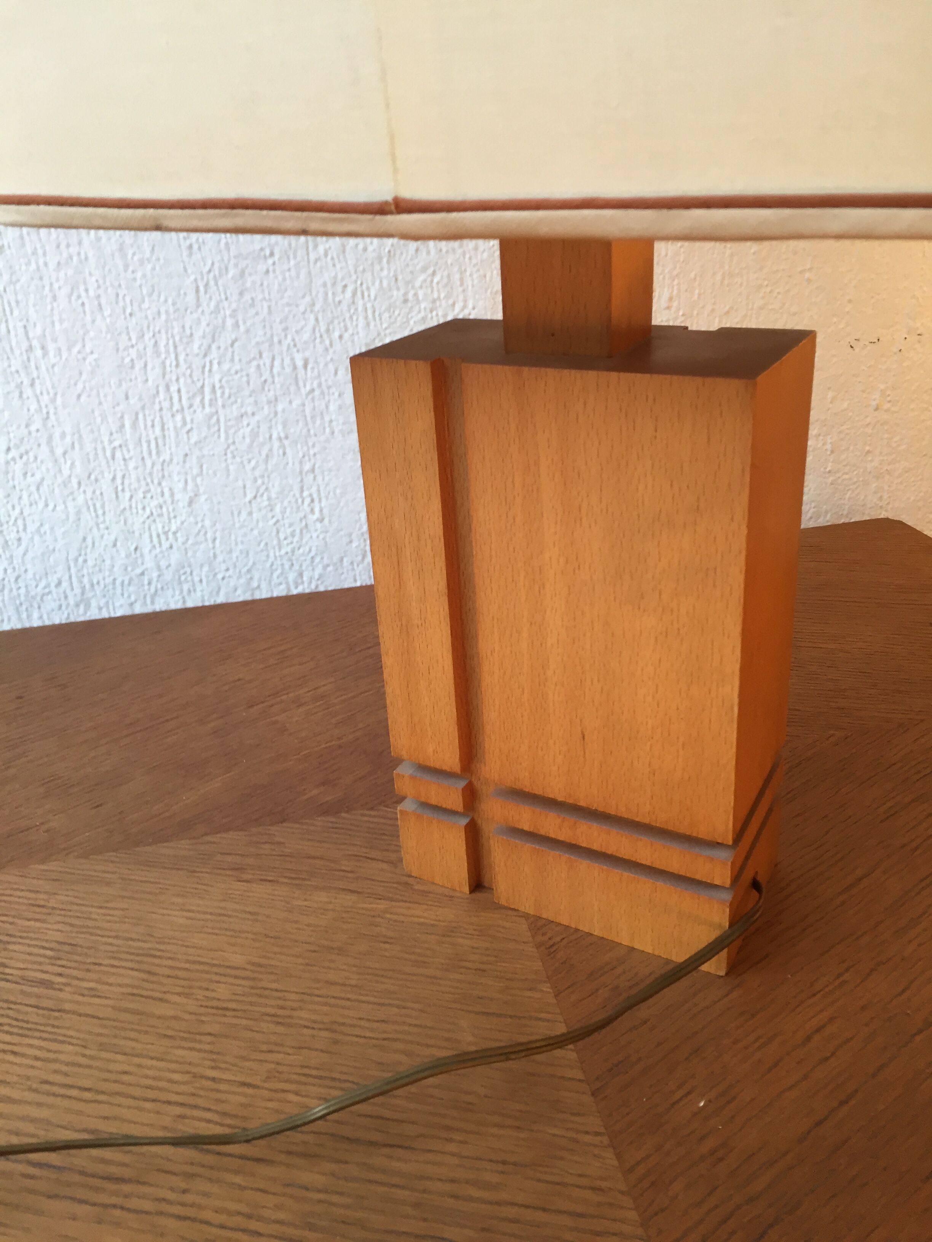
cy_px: 621
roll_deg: +3.3
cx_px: 466
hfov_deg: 48.2
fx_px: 1041
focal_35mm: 29
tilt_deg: -24.9
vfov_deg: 61.7
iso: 80
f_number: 2.2
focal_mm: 4.15
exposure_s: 1/33
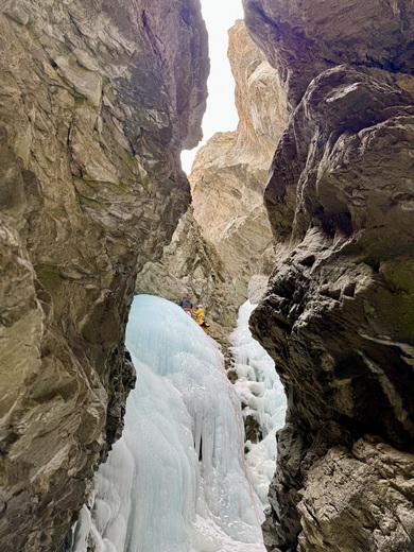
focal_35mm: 24
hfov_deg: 56.8
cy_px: 276
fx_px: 383
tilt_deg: +39.8
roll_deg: -0.1
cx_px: 207
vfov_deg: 71.6
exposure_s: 1/121
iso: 64
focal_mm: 6.76
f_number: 1.78
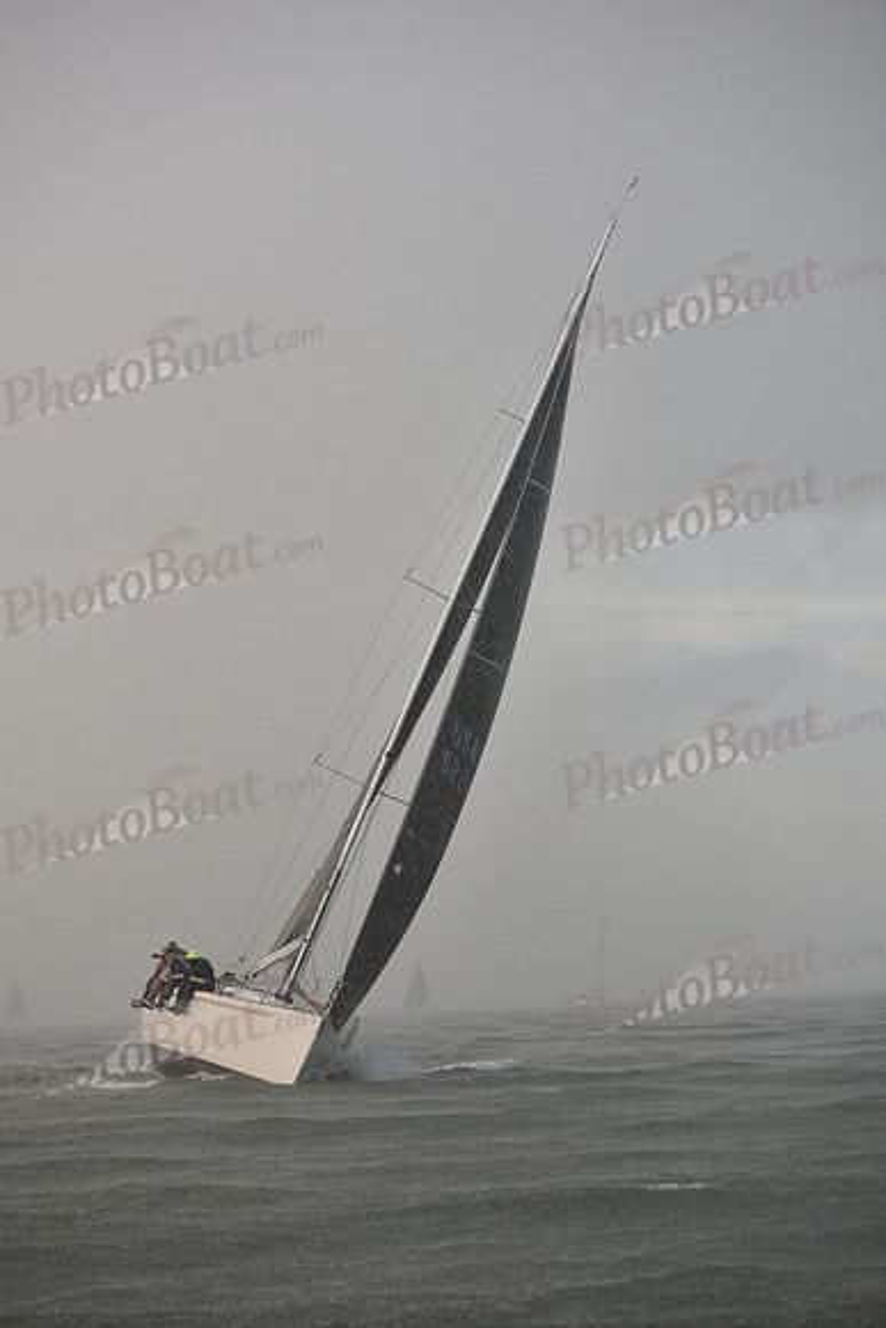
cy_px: 664
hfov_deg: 19.5
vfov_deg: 28.8
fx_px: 2582
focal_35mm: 70
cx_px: 443
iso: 400
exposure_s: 1/500
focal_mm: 70
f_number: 3.5
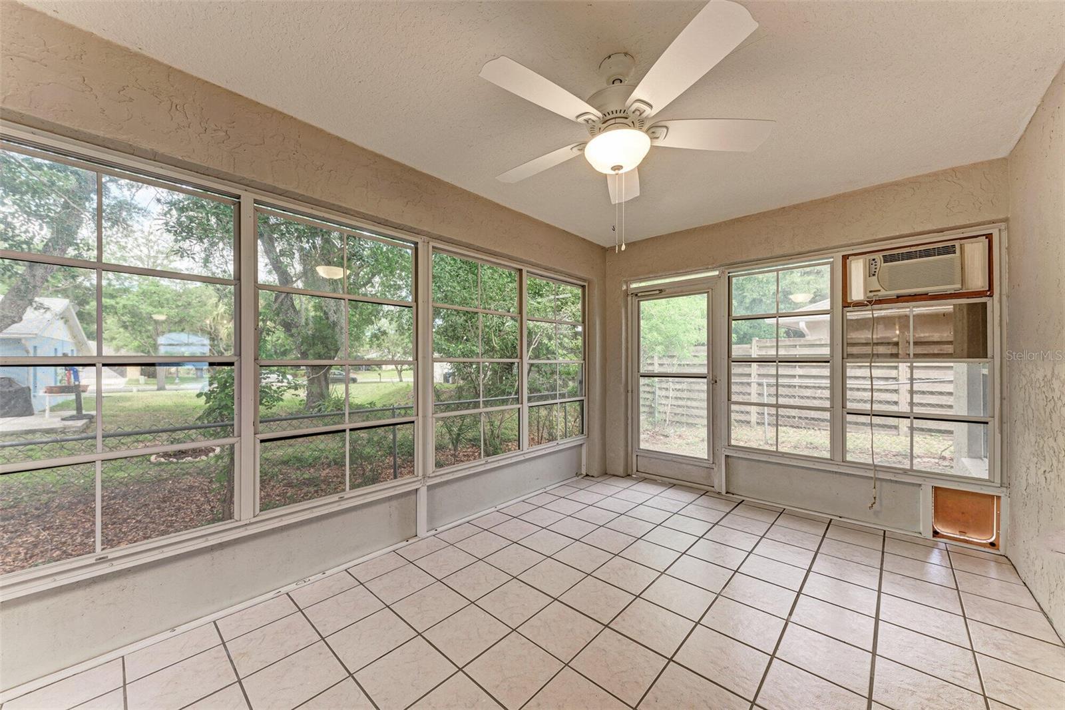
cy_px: 355
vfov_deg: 85.4
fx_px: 384
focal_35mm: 13
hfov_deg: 108.3
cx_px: 532
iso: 100
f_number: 7.1
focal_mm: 13
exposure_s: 1/5
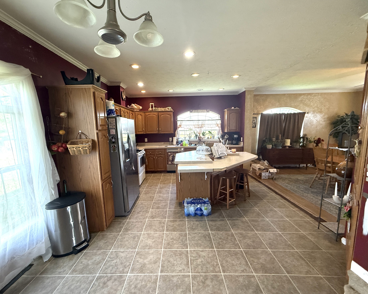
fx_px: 163
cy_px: 149
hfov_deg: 96.7
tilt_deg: -5.9
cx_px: 175
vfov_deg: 84.0
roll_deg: +1.1
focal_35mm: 15
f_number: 2.2
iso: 500
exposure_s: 1/120
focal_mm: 2.22
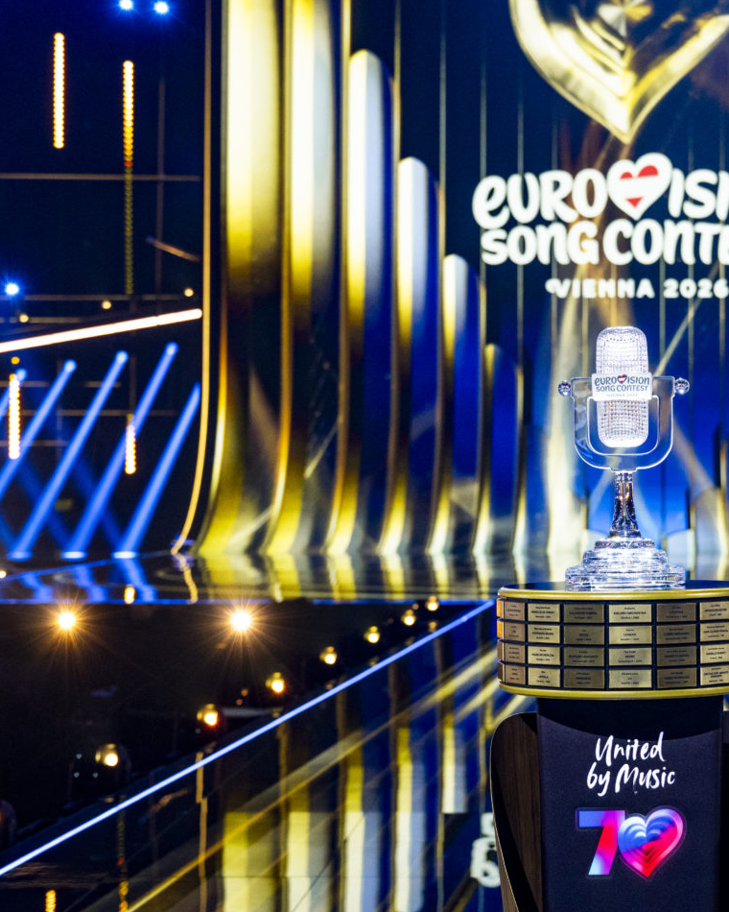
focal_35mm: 87
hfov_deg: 17.4
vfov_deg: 22.0
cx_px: 640
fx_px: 2346
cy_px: 390
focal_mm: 43
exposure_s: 1/400
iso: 1250
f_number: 4
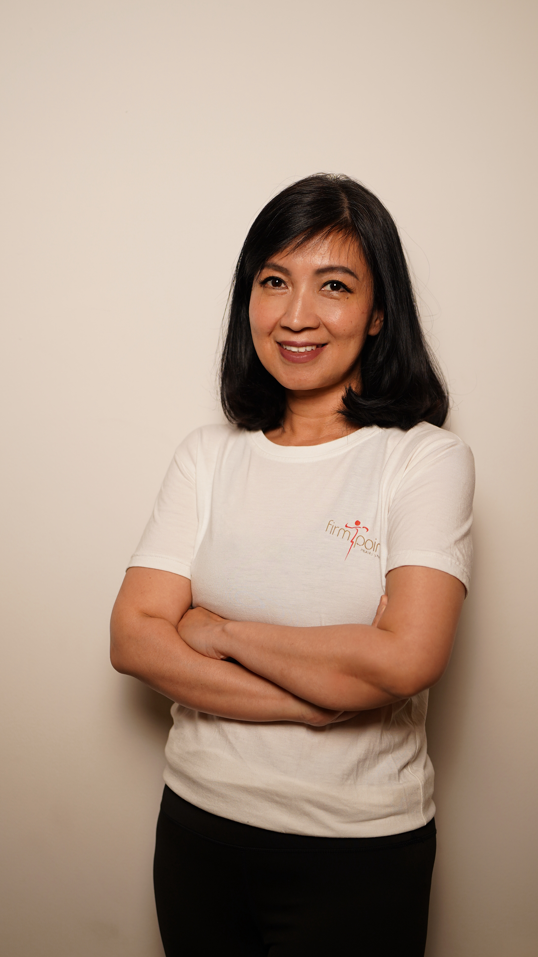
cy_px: 478
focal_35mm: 55
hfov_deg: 21.8
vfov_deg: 37.8
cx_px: 275
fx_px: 1395
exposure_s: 1/250
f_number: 1.4
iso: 125
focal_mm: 35
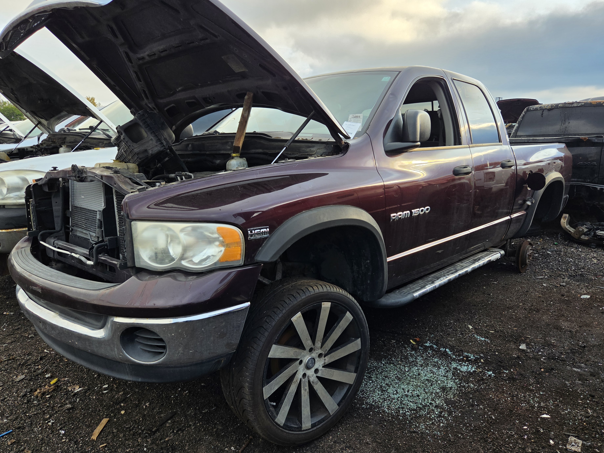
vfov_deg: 54.9
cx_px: 307
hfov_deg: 69.4
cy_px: 236
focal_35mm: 25
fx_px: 436
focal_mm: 5.4
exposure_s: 1/717
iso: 80
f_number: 1.8
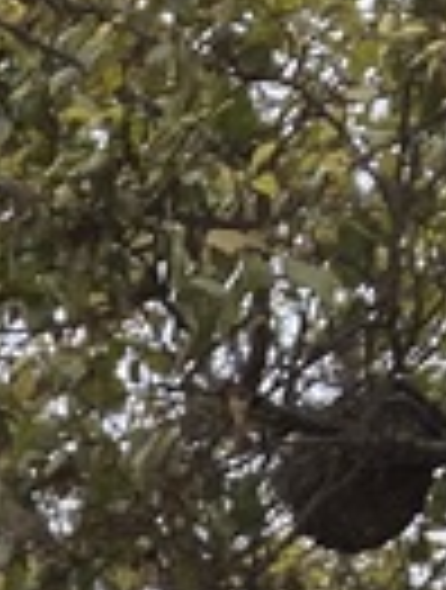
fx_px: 3111
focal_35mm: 182
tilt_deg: +26.5
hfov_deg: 7.0
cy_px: 1878
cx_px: -1090
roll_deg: +5.0
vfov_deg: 8.6
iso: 32
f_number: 1.8
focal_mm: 4.25
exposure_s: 1/293
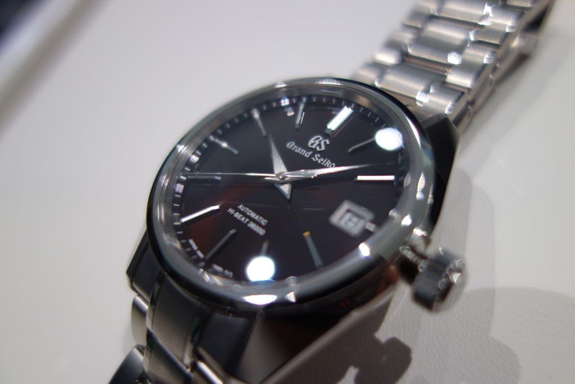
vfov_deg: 46.4
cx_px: 288
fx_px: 447
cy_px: 192
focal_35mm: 28
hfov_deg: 65.5
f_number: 2
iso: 125
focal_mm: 10.4
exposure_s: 1/100
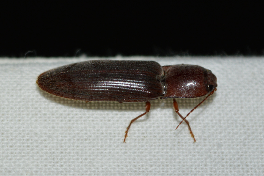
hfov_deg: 24.6
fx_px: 605
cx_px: 132
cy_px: 88
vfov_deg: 16.6
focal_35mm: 82
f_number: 5.6
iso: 450
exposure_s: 1/60
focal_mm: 55
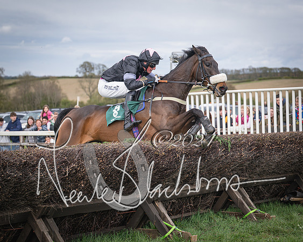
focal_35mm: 93
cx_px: 154
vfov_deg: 16.6
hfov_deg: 20.6
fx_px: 832
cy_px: 107
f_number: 2.8
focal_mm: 70
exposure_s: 1/2500
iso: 400
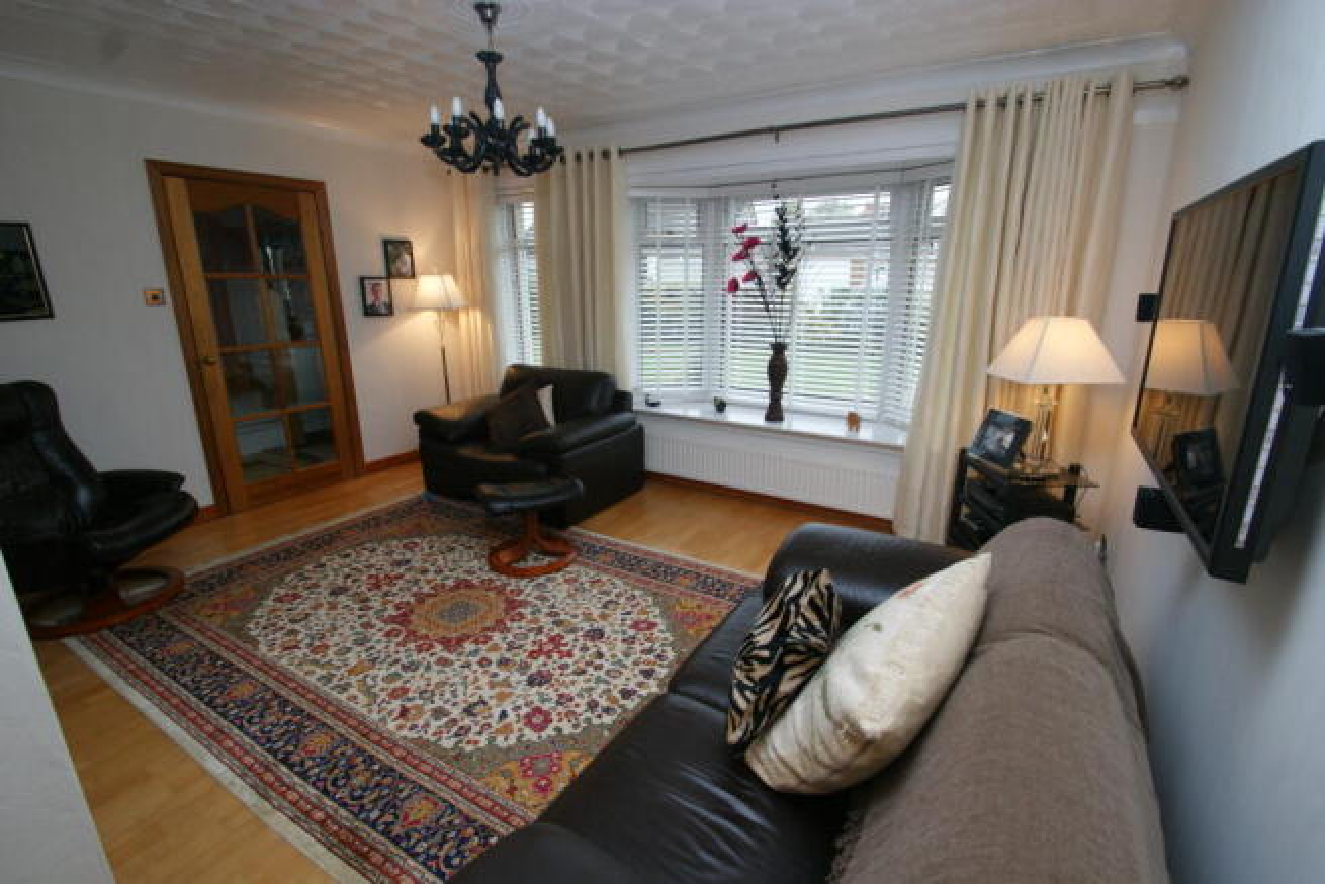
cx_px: 662
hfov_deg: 100.4
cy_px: 442
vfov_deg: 77.4
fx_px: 552
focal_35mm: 15
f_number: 5.6
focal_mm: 10
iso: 400
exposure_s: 1/80
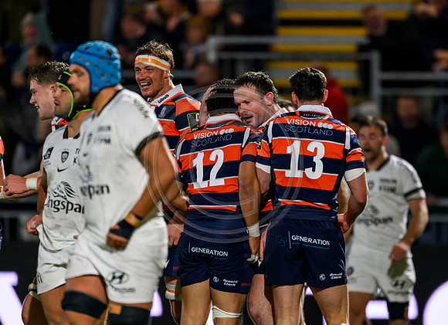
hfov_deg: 2.9
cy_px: 187
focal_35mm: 684
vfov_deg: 2.1
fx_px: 8750
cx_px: 281
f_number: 4
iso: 4000
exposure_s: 1/500
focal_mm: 560
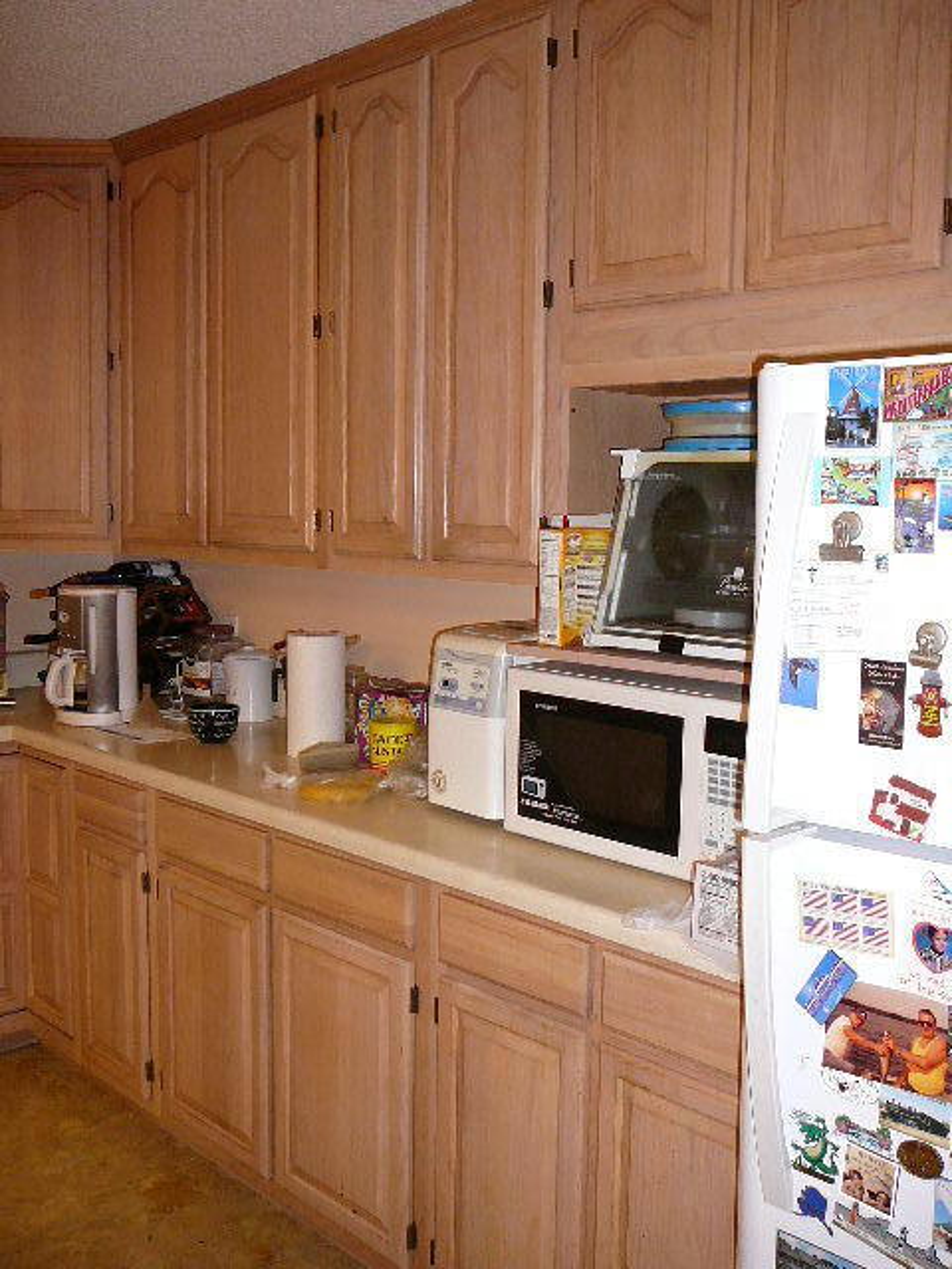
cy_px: 634
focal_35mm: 35
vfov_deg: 52.6
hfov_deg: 40.7
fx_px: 1283
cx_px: 476
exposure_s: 1/30
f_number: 2.8
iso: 200
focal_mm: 5.2
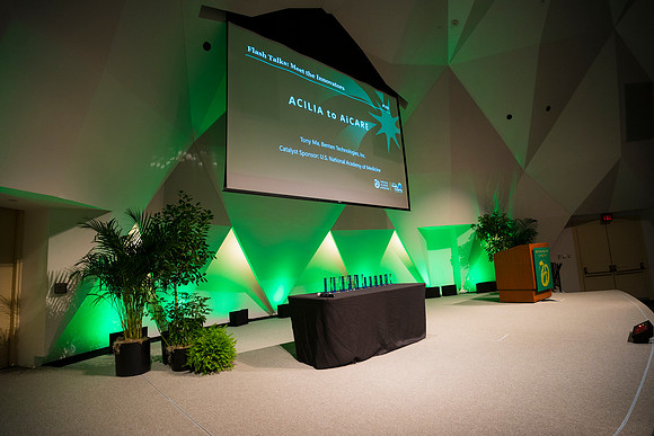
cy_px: 218
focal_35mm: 17
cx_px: 327
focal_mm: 17
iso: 500
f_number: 4
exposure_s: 1/80
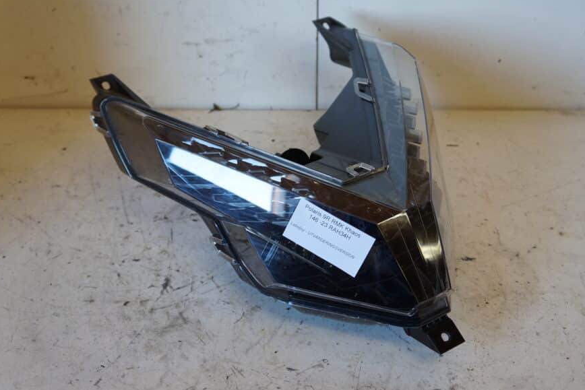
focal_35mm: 46
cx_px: 327
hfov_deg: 42.7
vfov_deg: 29.3
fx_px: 748
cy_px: 193
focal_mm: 26
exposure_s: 1/60
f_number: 4
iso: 320
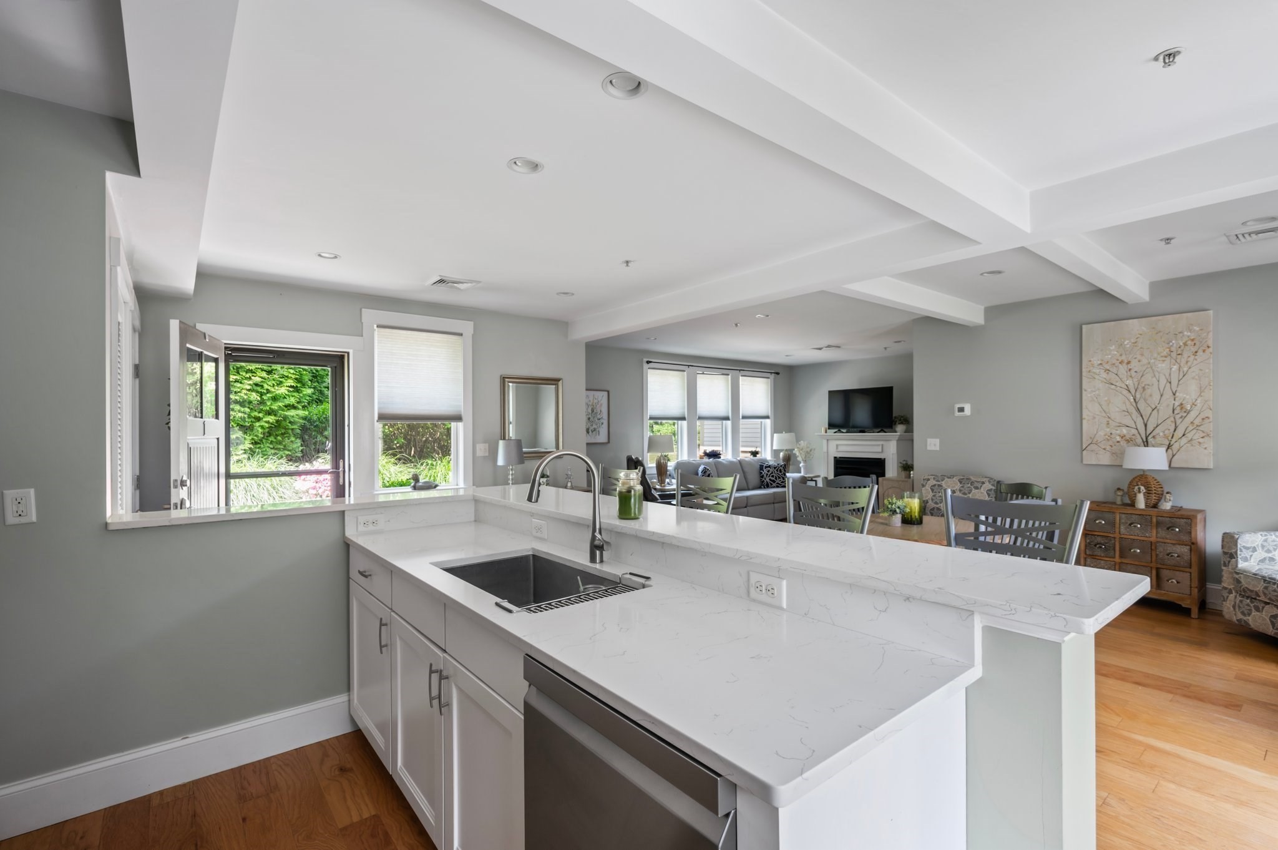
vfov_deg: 73.7
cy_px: 425
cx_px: 639
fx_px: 568
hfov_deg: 96.8
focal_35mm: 16
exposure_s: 1/4
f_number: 8
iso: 400
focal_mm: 16
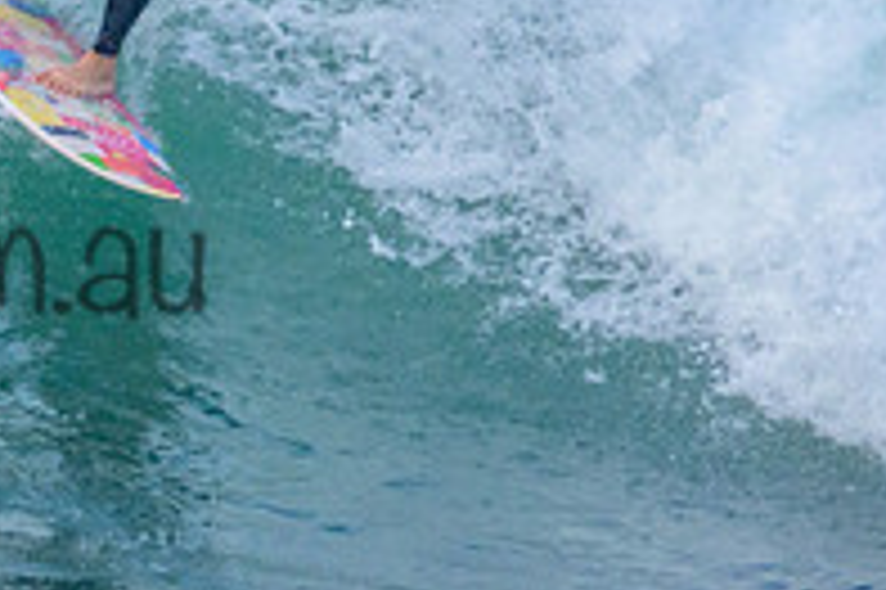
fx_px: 63418
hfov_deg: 0.8
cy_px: 205
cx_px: -149
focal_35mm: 2579
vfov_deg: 0.5
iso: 2800
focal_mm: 800
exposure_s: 1/1250
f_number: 11
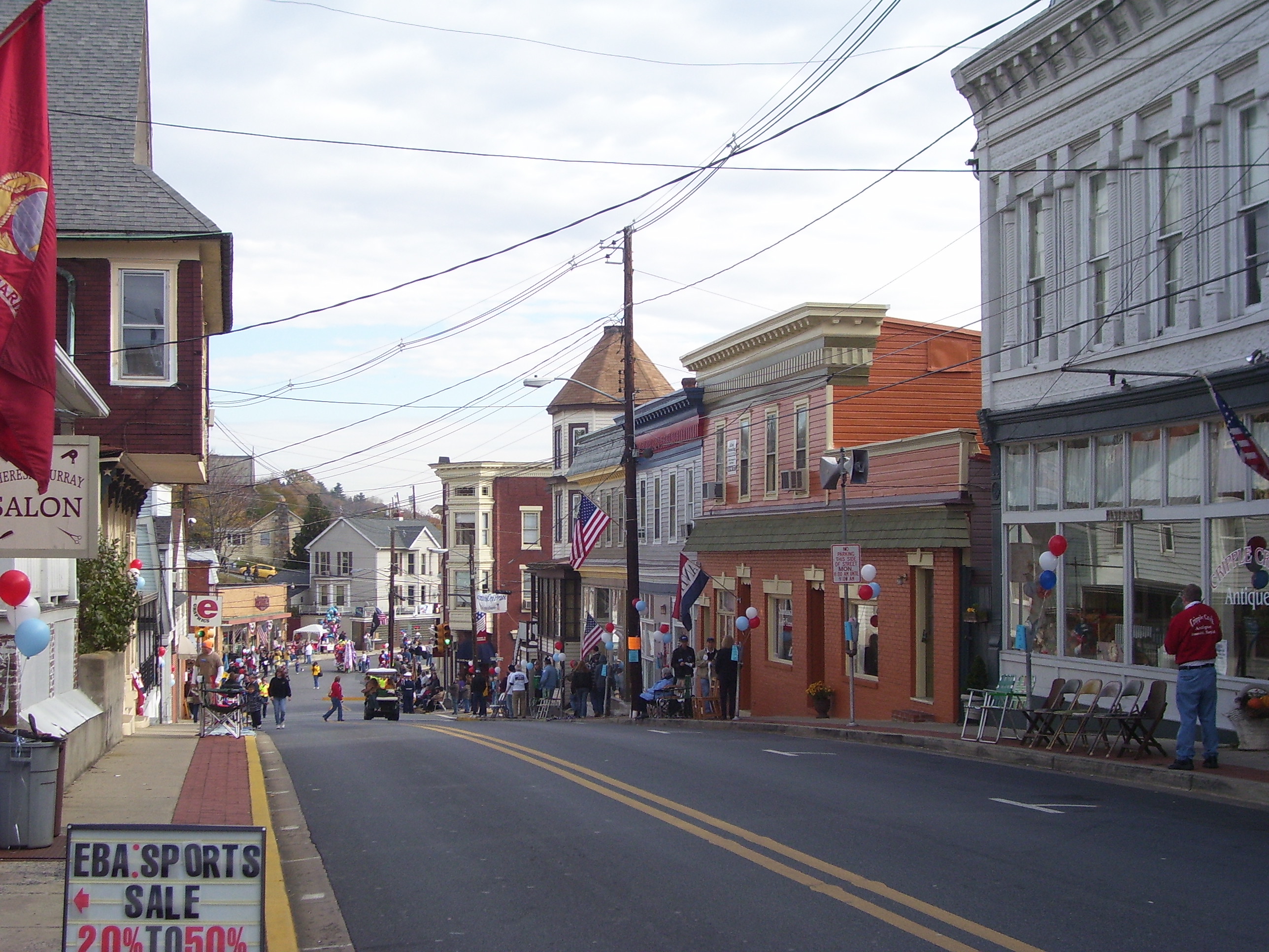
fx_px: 1943
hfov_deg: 36.2
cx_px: 634
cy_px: 476
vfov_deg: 27.5
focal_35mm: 53
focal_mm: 8.6
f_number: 3.4
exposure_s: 1/750
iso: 80
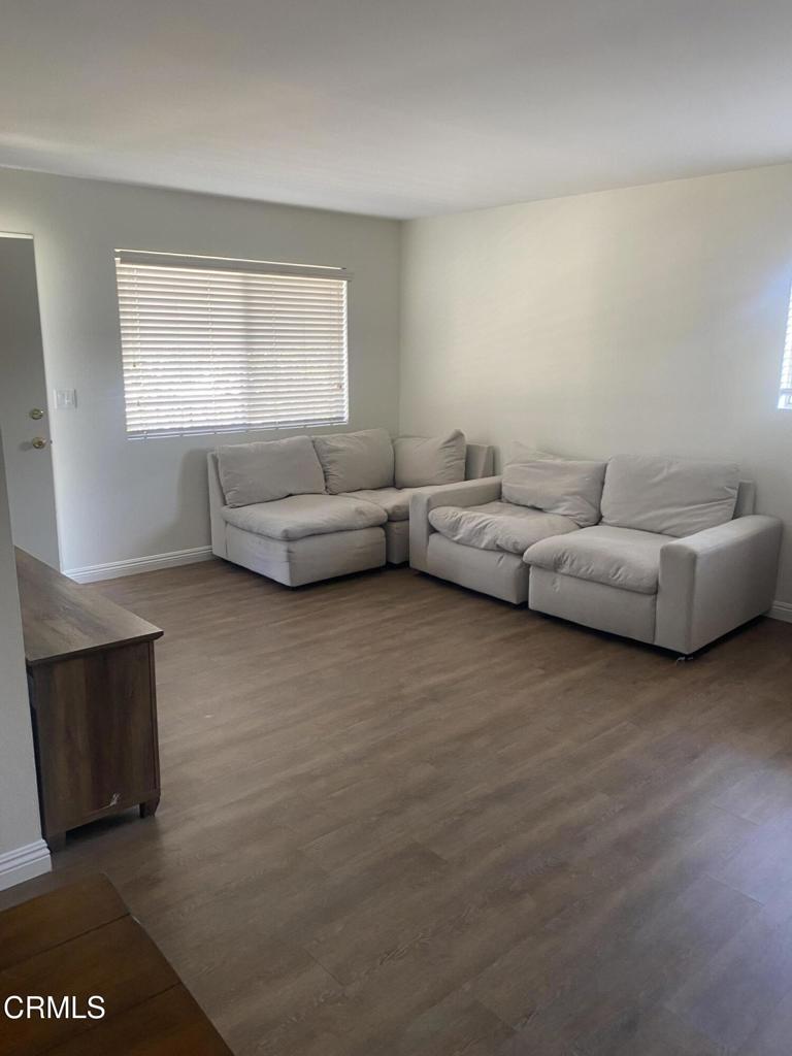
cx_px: 396
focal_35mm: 26
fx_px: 793
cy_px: 528
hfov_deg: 53.1
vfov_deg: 67.3
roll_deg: +1.2
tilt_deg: -11.3
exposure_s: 1/81
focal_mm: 4.25
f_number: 1.8
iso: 125
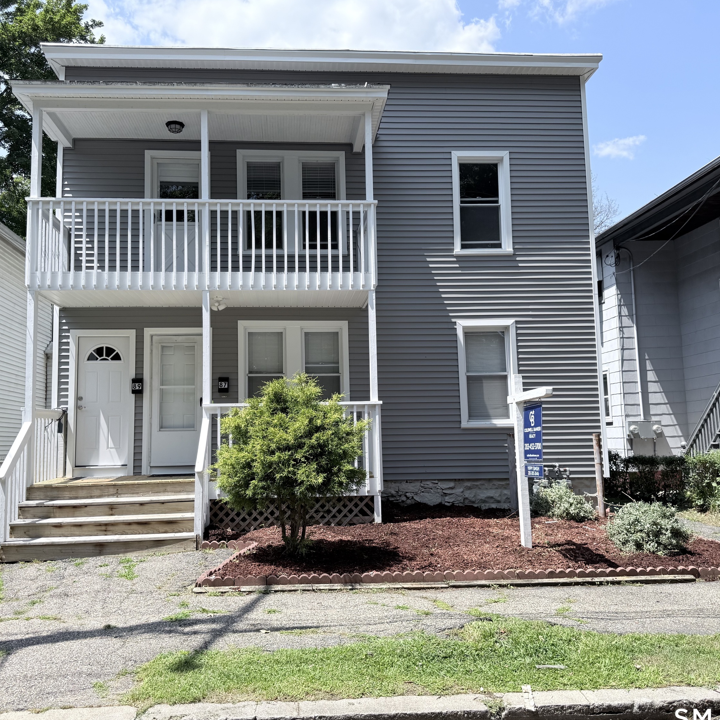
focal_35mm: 29
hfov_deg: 55.5
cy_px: 365
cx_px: 329
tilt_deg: +6.6
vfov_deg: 55.6
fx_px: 682
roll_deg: +0.4
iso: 80
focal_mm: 6.76
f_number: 1.78
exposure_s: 1/2611
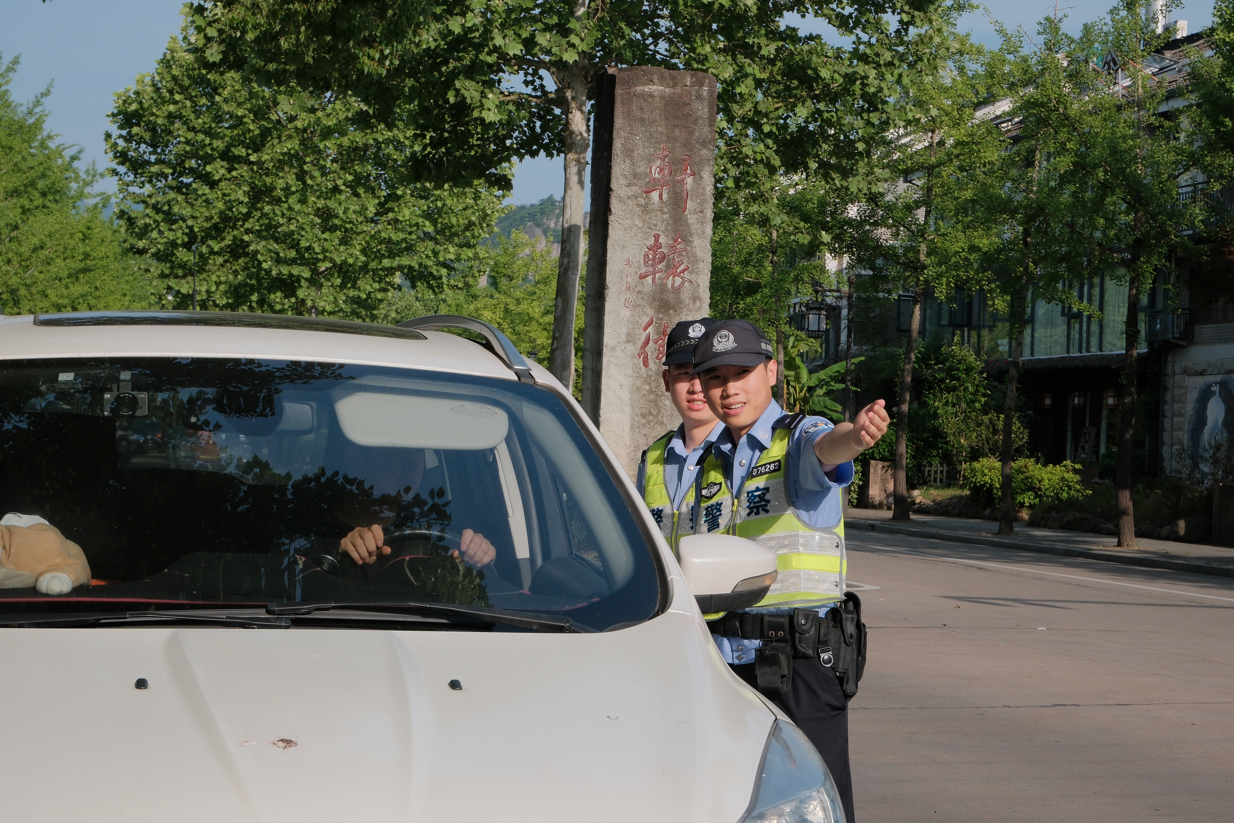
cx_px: 617
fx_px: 2331
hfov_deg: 29.7
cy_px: 412
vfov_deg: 20.0
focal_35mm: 68
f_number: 10
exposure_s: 1/800
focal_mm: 45
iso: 640
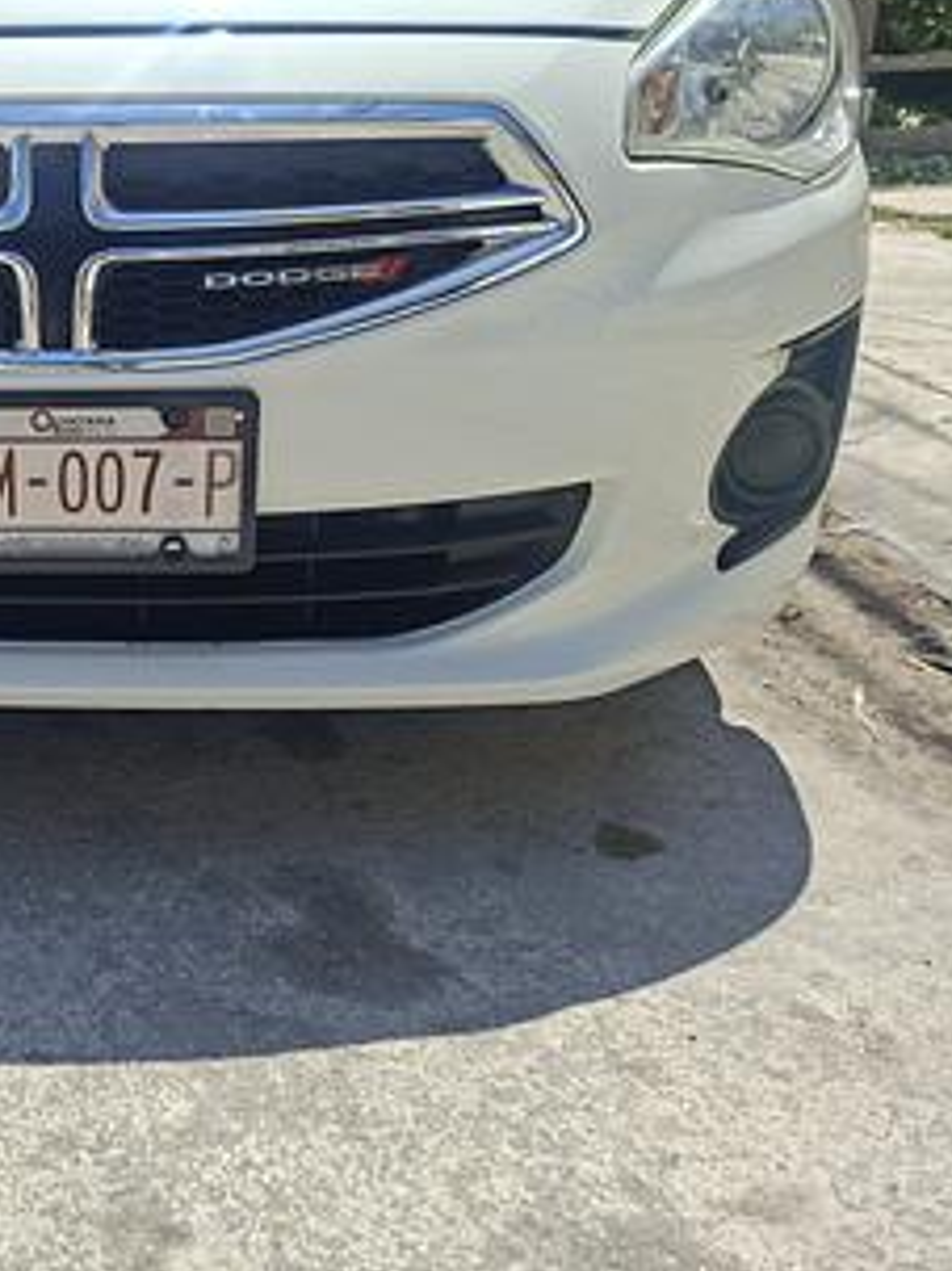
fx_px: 1394
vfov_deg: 48.8
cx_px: 0
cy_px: 522
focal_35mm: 38
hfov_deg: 34.3
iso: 50
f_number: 1.8
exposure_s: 1/2740
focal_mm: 5.54
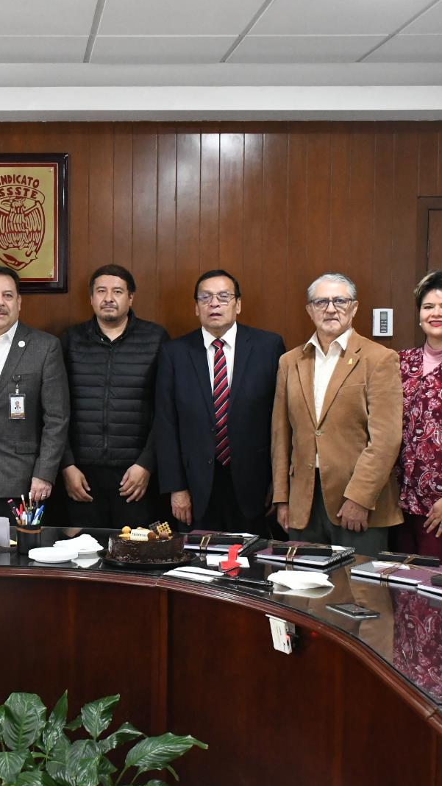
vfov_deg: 38.5
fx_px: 1125
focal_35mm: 54
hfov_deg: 21.6
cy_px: 396
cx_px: 17
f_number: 5.6
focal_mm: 23
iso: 5000
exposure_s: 1/100
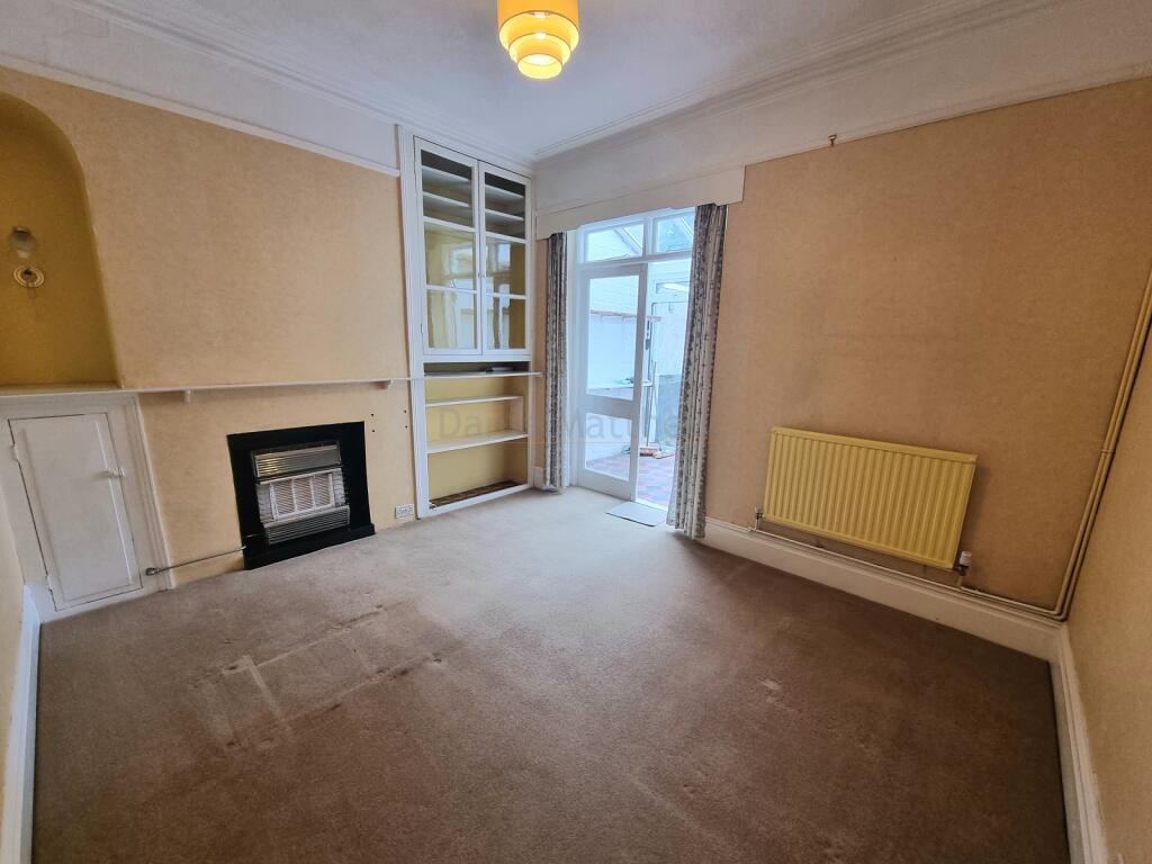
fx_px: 433
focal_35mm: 13
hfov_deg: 106.2
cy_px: 432
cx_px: 576
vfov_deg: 89.9
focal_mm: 2.2
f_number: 2.2
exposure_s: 1/60.2
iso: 160
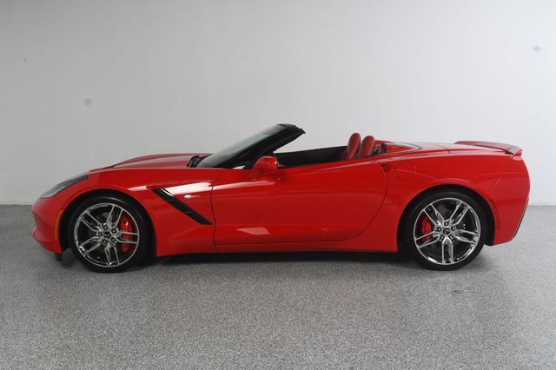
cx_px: 278
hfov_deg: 57.2
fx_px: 509
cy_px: 185
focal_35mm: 33
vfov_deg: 39.9
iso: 100
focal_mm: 22
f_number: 9
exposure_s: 1/160
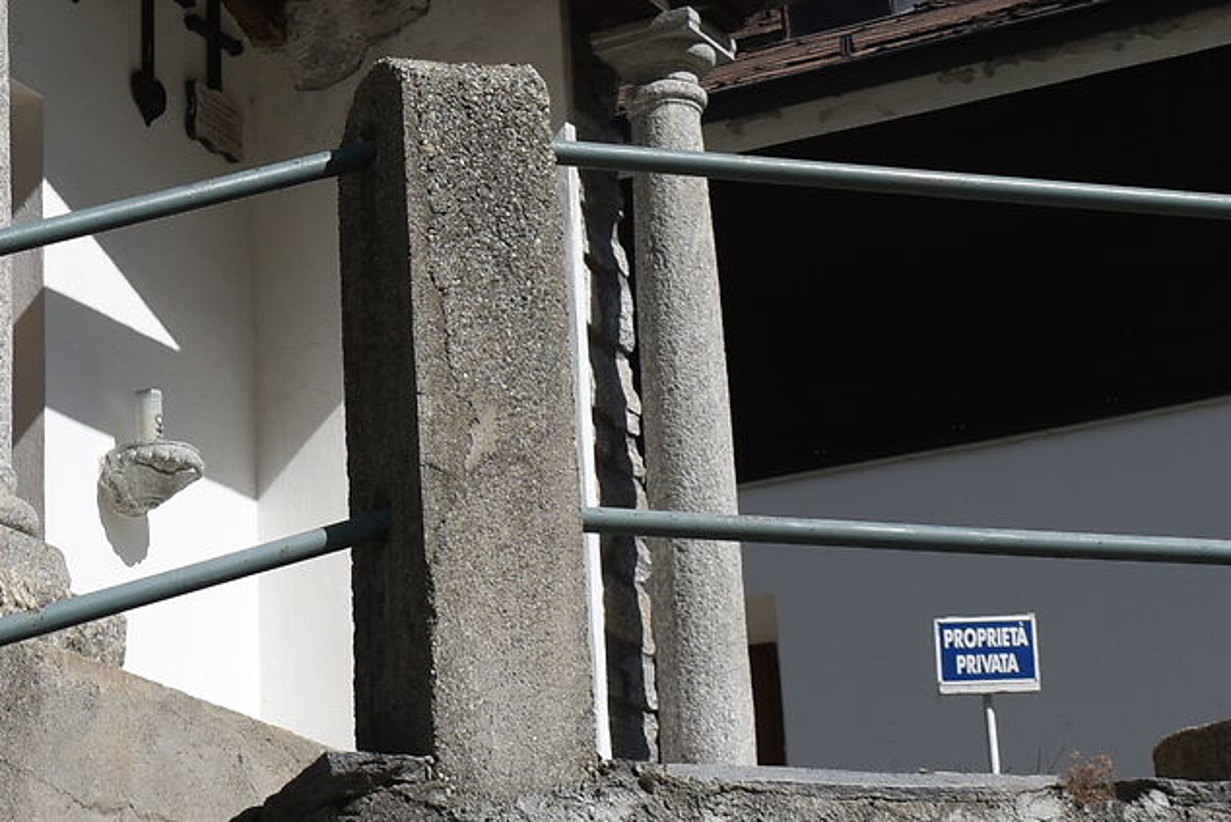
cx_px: 49
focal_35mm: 106
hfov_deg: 18.8
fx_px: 3625
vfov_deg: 12.7
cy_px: -107
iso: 100
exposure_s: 1/320
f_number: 9
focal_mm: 28
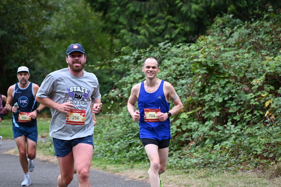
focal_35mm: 200
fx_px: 1561
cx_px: 140
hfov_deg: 10.3
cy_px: 94
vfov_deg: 6.9
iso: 1000
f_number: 6.3
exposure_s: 1/250
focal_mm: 200
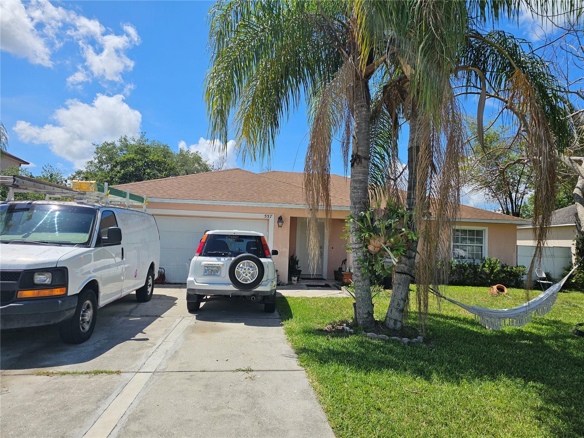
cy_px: 219
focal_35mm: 23
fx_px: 388
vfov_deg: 58.9
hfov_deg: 73.9
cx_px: 292
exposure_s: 1/1067
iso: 10
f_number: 1.7
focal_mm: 6.3
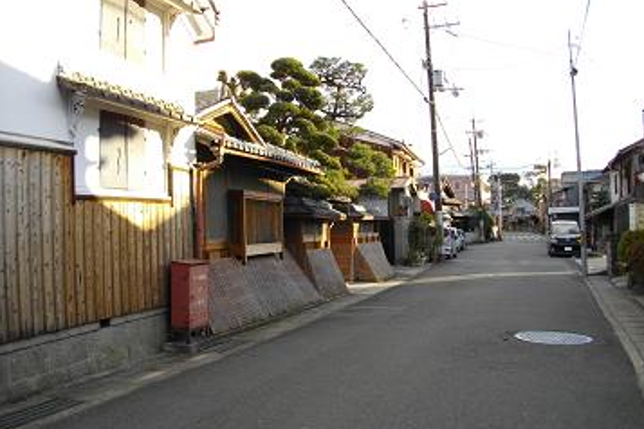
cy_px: 202
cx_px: 327
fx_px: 608
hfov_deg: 55.8
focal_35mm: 34
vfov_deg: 38.9
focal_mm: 5.7
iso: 100
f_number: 2.9
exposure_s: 1/320
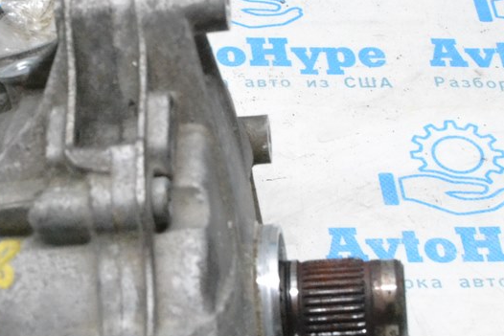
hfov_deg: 18.2
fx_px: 1554
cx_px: 66
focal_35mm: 111
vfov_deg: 12.3
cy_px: 294
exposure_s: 1/125
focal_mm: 38
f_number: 10
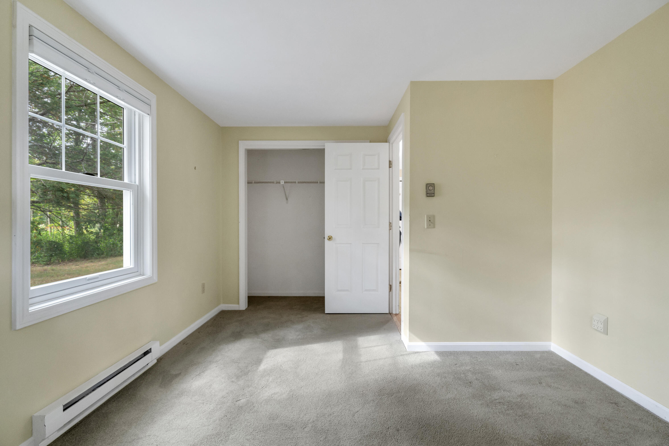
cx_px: 334
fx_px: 297
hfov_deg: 96.7
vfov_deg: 73.7
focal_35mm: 16
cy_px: 223
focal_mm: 16
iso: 2500
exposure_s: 1/30
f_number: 7.1
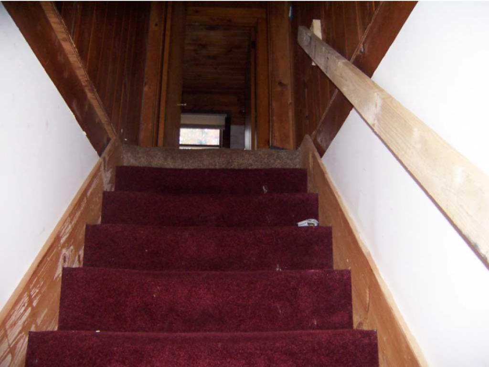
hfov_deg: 55.3
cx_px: 244
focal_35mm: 33
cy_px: 184
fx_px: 466
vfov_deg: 43.0
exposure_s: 1/60
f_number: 2.4
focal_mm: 5.5
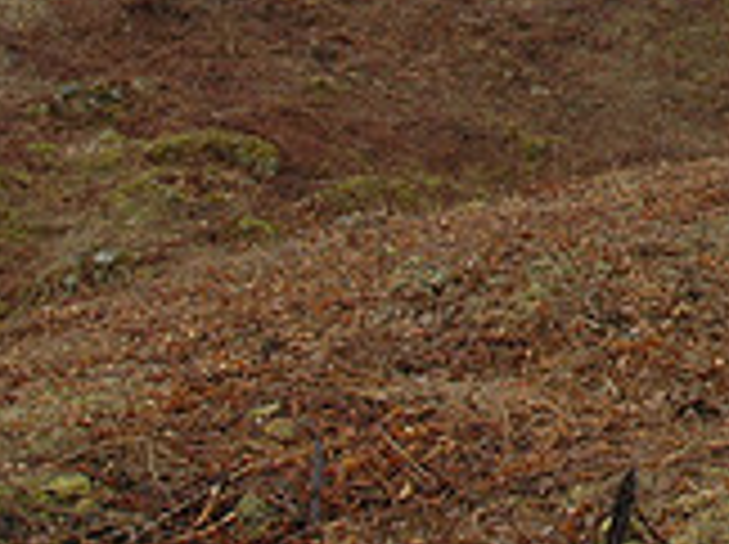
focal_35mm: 93
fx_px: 1956
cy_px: -209
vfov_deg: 15.0
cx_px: 864
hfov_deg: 19.9
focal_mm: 18
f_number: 6.3
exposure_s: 1/250
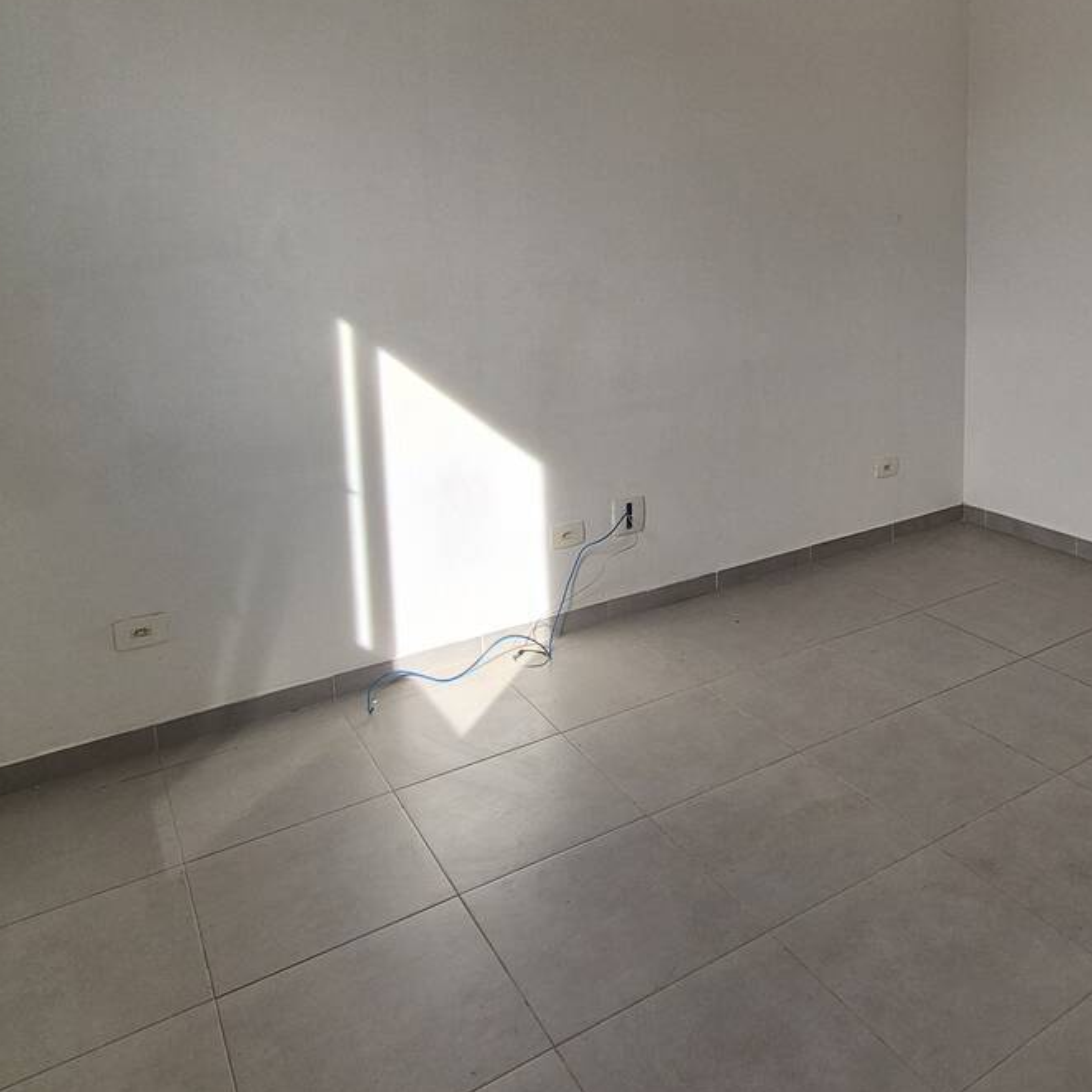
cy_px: 340
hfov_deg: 61.6
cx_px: 713
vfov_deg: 61.0
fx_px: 892
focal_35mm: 25
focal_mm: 2.2
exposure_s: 1/505
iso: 50
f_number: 2.2
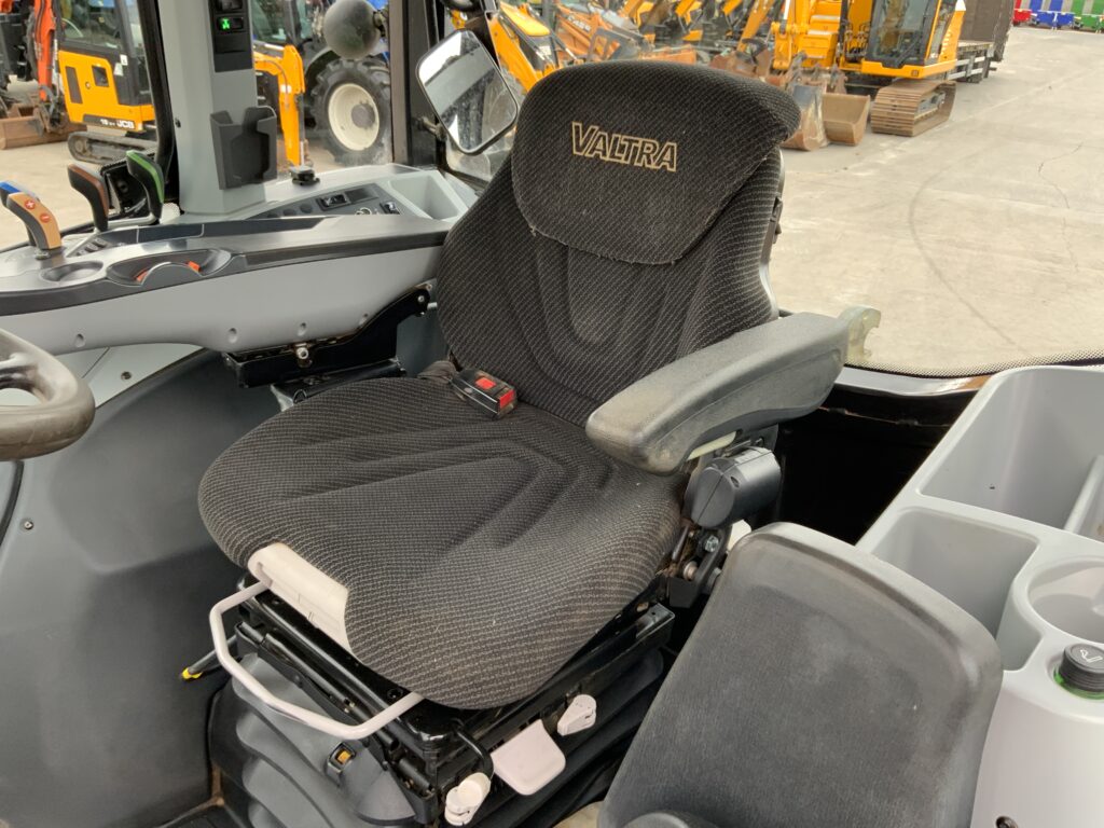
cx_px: 552
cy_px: 414
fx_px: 925
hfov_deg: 61.7
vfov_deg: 48.2
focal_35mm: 29
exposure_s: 1/122
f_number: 1.8
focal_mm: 3
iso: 64
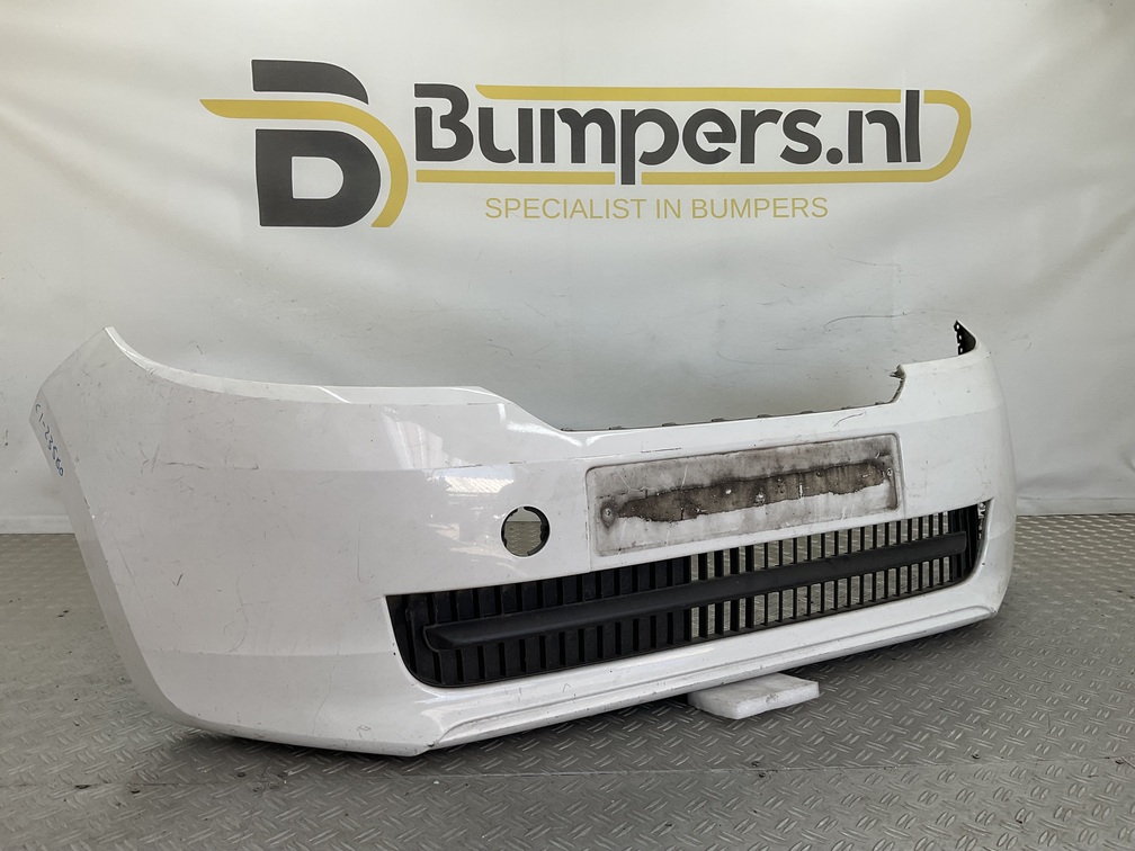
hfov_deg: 61.7
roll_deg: -1.1
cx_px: 568
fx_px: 951
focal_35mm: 29
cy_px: 426
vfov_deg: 48.2
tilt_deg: -9.5
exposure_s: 1/217
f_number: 1.8
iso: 16
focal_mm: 3
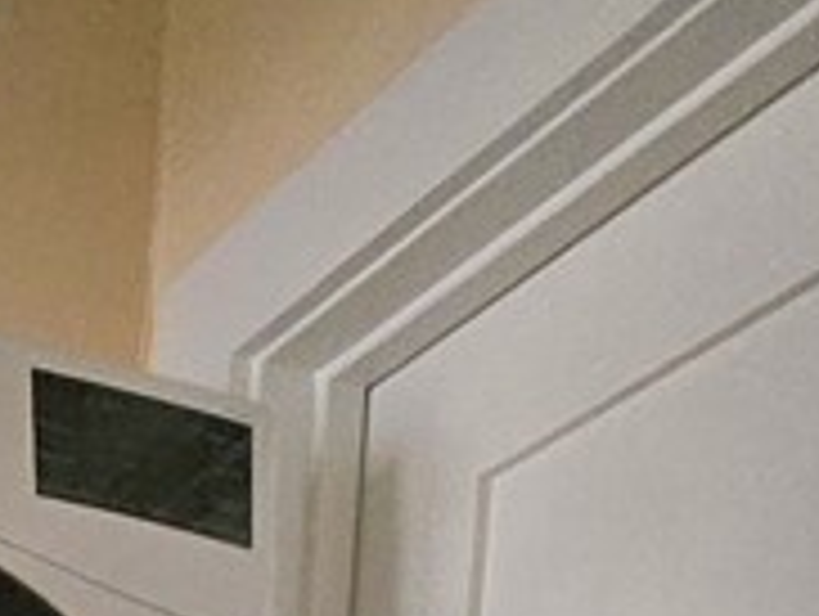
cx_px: -562
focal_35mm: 73
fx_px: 1729
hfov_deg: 20.6
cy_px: 1686
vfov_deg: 12.5
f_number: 2.2
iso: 400
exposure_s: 1/60.2
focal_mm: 1.7
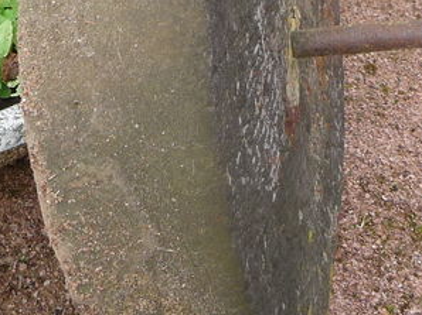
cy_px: 121
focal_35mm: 94
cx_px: 245
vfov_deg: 15.7
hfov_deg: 20.9
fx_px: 1145
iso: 100
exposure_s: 1/250
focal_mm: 4.7
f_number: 3.3
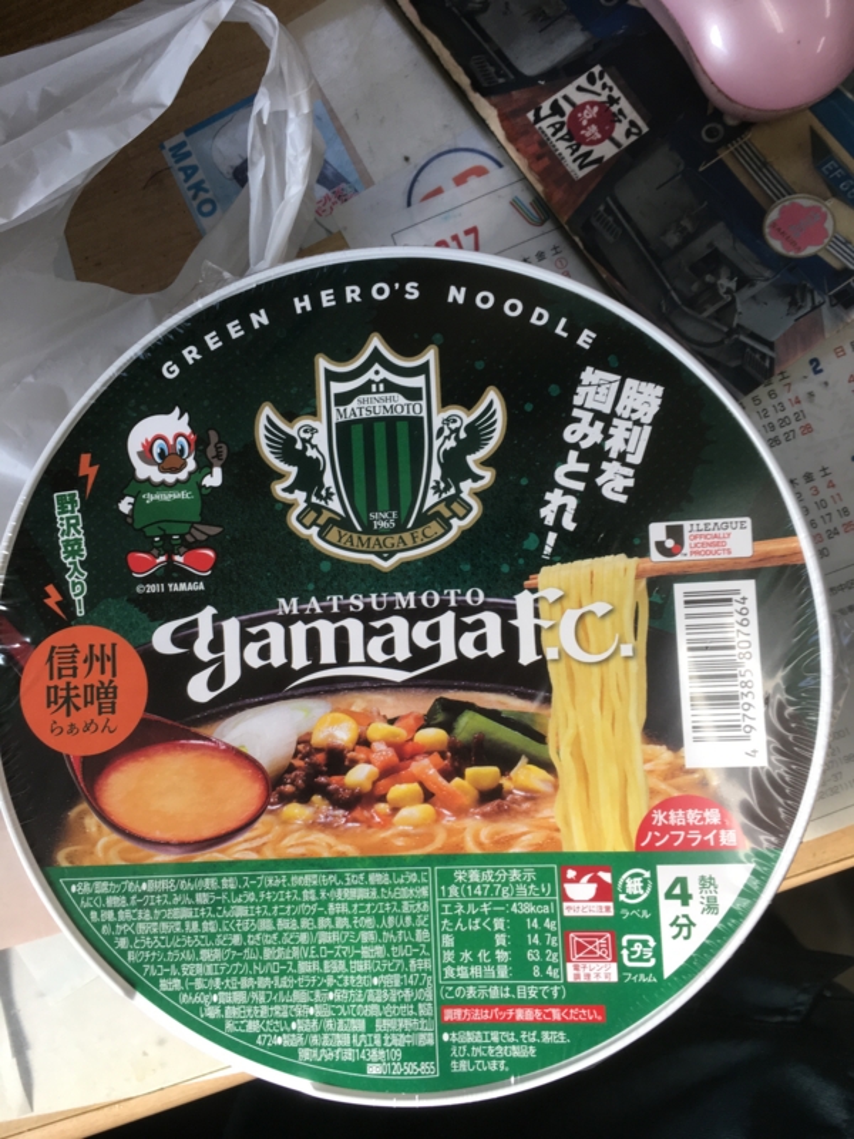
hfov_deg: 48.2
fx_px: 954
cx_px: 427
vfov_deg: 61.7
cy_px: 570
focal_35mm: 29
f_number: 2.2
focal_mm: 4.15
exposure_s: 1/120
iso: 32
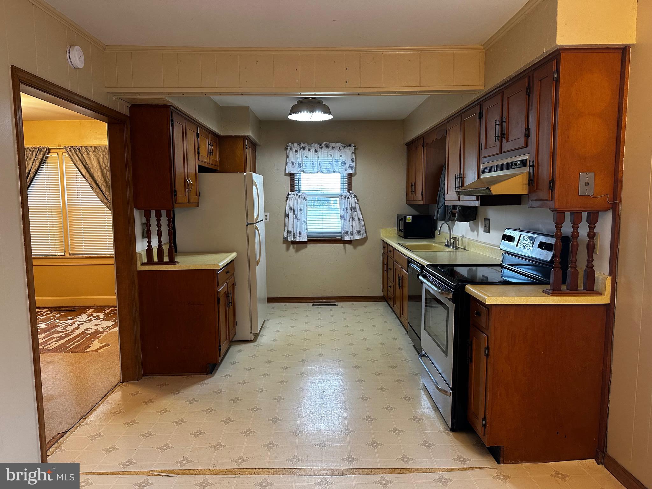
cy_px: 244
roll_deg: +0.3
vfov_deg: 56.8
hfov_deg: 71.6
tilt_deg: -5.9
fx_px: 452
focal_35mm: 24
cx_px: 326
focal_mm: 6.86
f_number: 1.78
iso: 125
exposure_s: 1/60
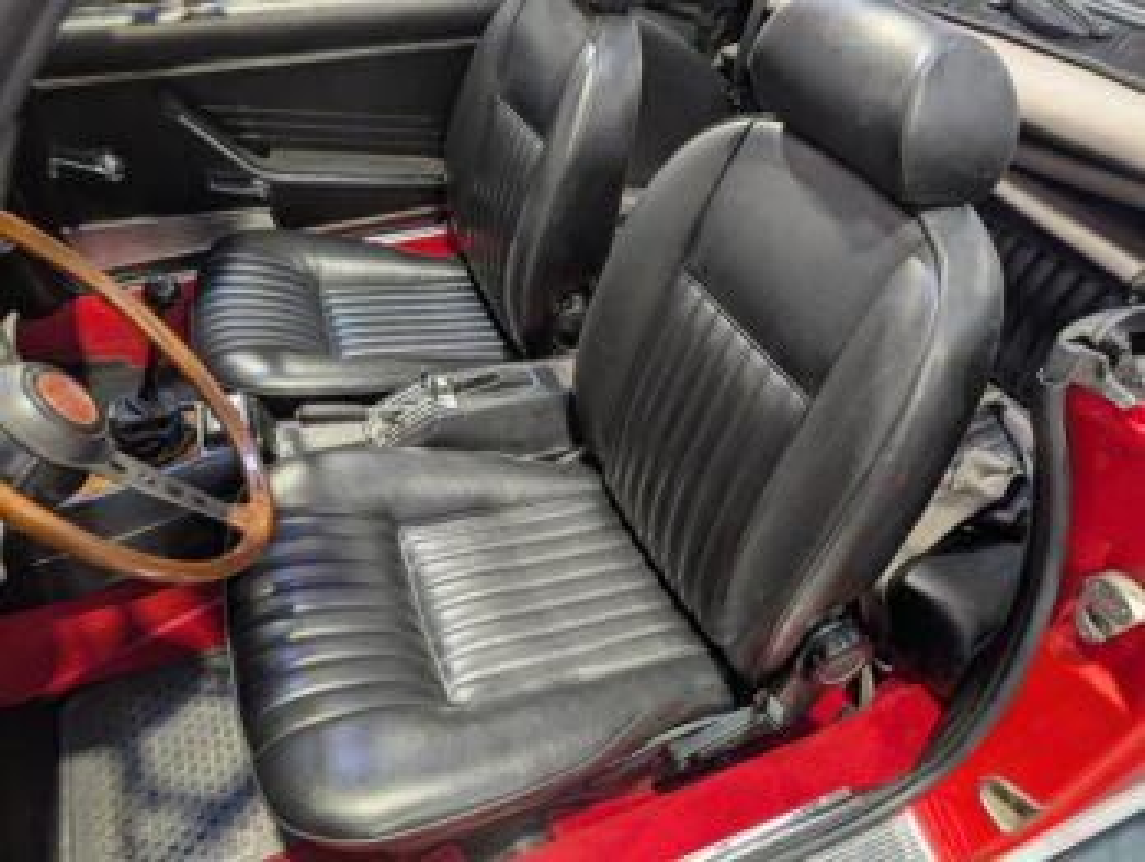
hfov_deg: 71.5
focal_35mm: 24
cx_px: 572
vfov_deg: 56.9
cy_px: 431
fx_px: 795
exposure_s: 1/23.8
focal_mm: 6.9
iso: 97
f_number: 1.68
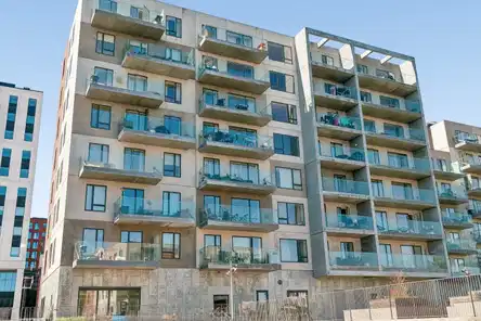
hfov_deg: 53.1
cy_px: 160
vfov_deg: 36.9
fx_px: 481
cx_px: 240
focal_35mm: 36
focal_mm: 24
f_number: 10
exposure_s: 1/400
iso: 200
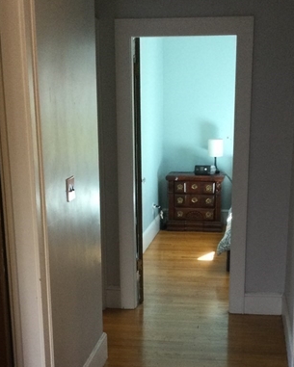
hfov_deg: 25.0
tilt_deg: -16.3
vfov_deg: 30.3
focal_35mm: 61
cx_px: 153
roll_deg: -0.2
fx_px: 663
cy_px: 289
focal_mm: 3.3
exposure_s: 1/30
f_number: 2.4
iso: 100
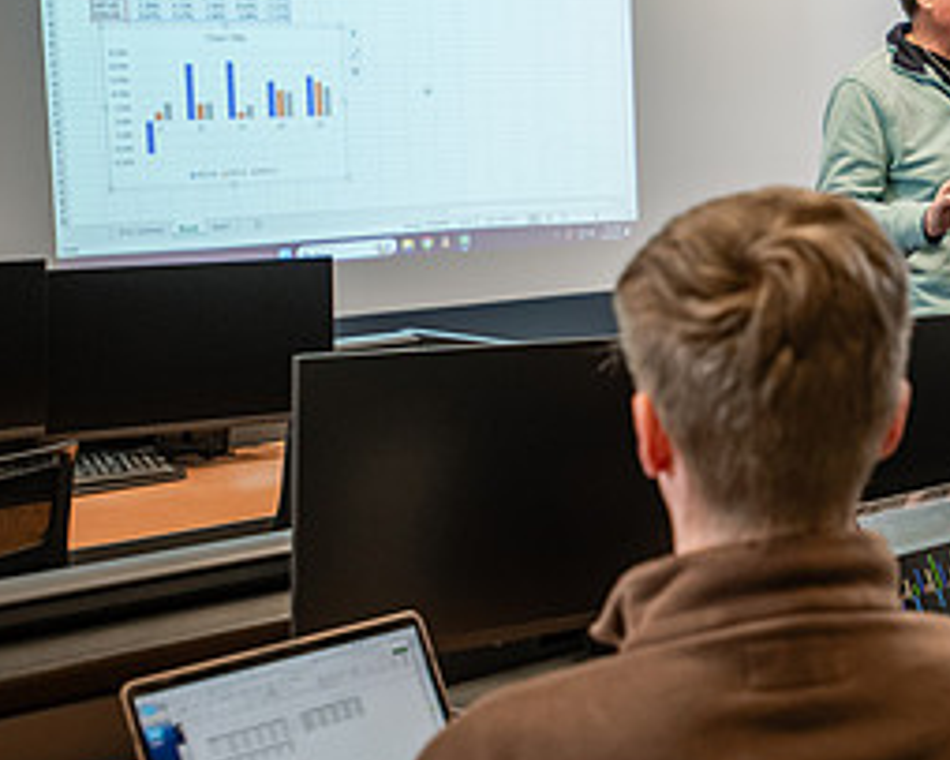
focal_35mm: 75
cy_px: 155
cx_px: 954
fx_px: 2108
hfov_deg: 24.2
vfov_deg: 20.2
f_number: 2.8
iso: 1000
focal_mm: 35
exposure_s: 1/200
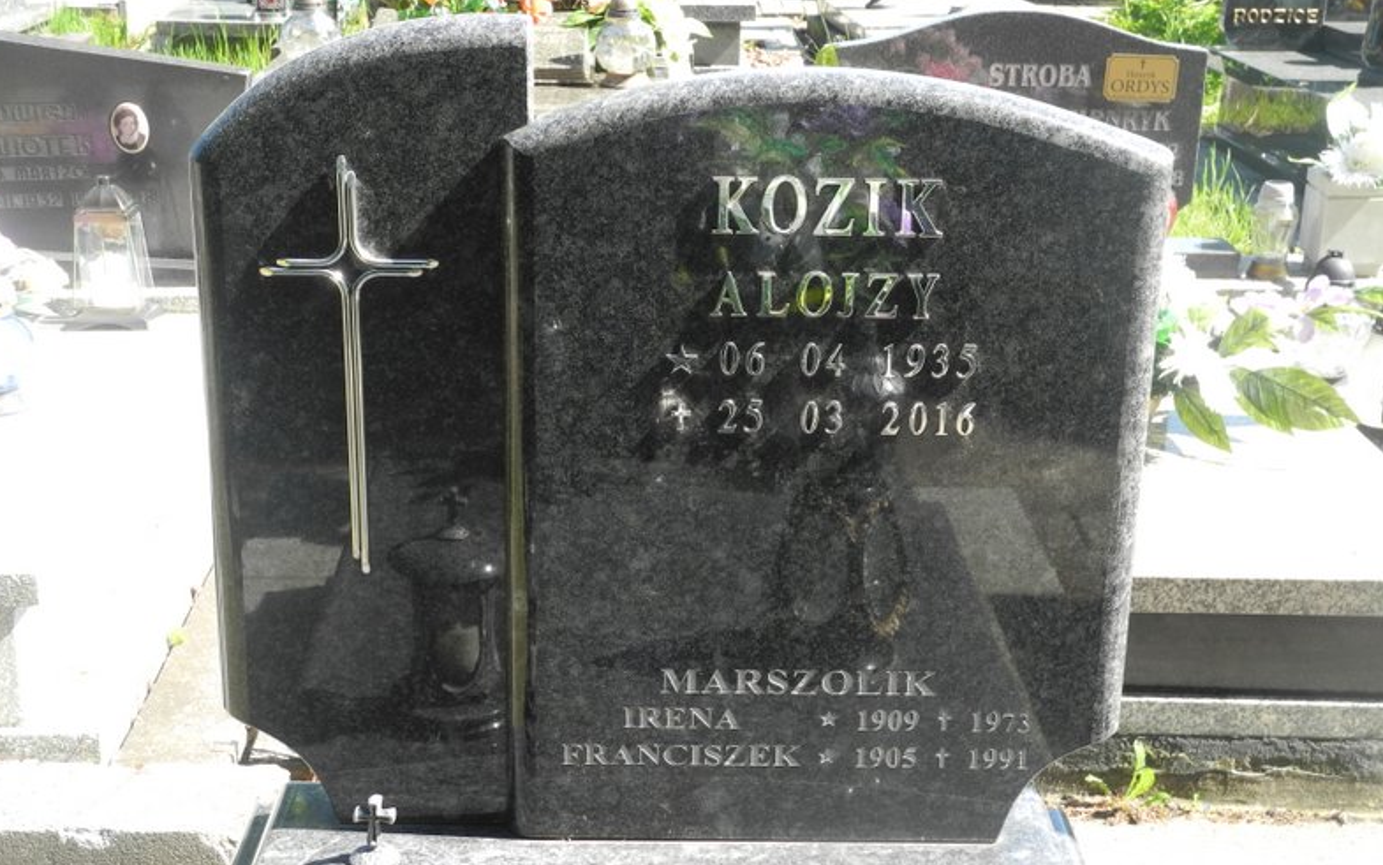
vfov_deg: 24.0
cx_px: 680
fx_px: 2036
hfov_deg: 37.5
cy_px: 409
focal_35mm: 54
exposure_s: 1/200
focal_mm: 10.7
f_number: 3.5
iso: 100
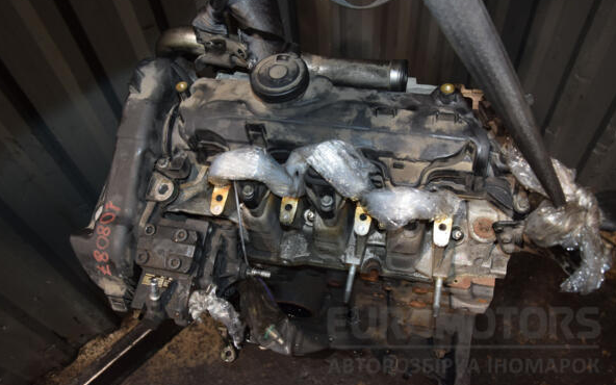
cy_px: 184
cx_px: 308
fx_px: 546
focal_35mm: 33
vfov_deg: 38.8
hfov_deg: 58.9
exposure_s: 1/60
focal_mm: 21
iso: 800
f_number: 5
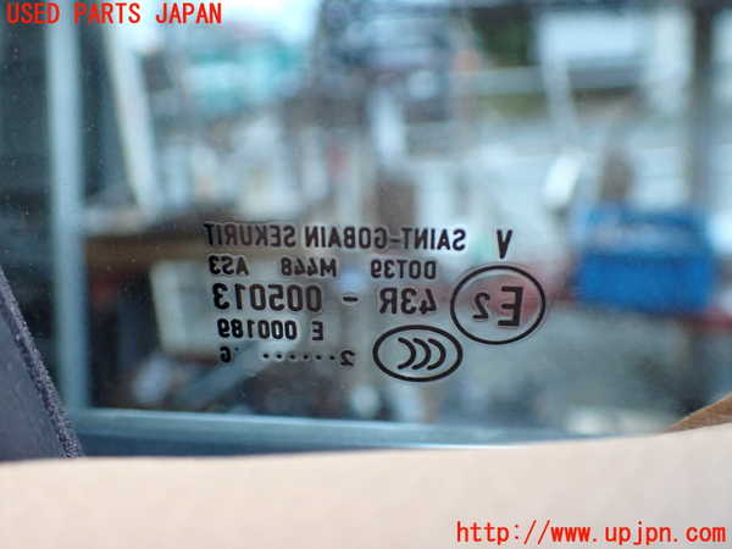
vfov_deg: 39.7
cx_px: 366
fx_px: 761
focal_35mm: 36
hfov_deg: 51.4
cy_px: 274
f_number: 2.5
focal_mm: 6.37
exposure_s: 1/125
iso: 800
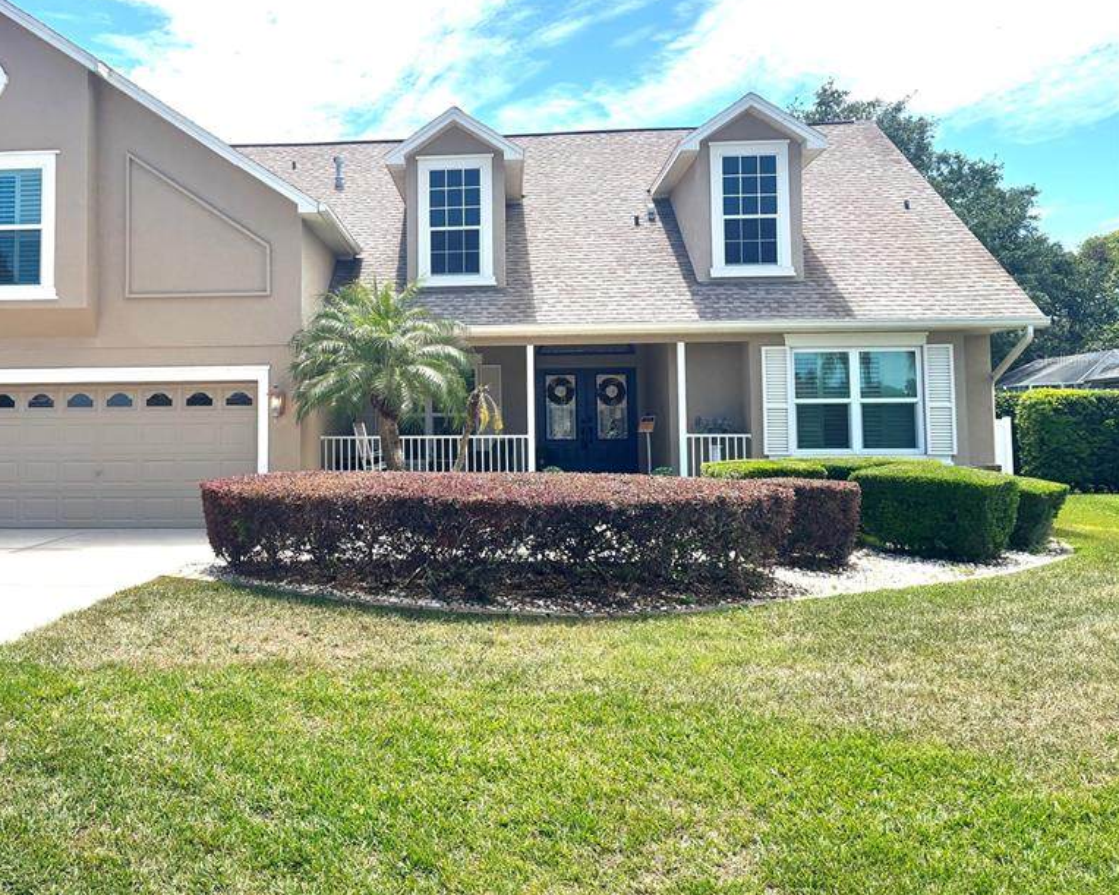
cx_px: 372
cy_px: 359
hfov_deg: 51.8
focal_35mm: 34
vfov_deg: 43.1
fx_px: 1126
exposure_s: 1/3937
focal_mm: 5.96
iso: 50
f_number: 1.6
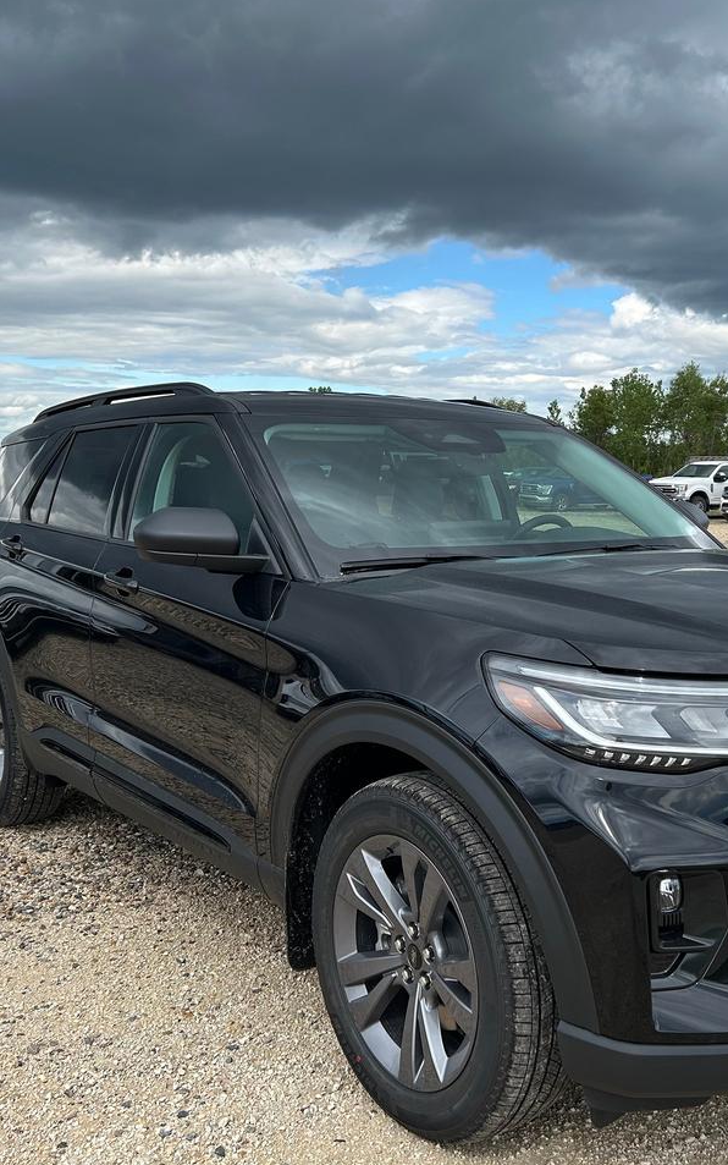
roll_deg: -1.8
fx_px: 1174
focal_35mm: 37
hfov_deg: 34.2
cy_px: 582
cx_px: 467
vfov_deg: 52.7
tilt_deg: -6.9
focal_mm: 5.7
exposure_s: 1/2513
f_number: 1.5
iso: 50
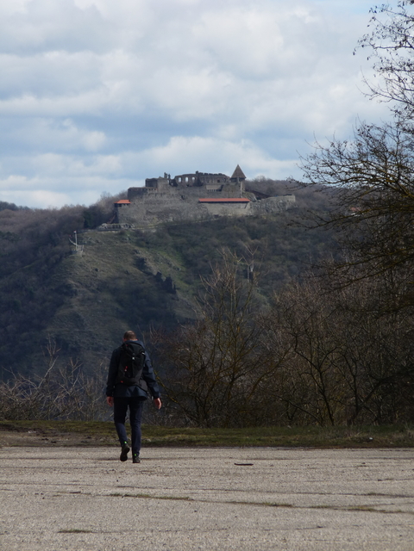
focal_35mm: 296
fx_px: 4720
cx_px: 207
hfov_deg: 5.0
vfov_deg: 6.7
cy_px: 276
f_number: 5.6
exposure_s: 1/500
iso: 100
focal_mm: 52.7
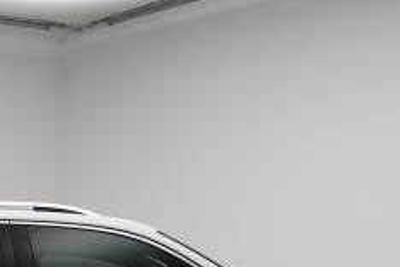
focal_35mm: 104
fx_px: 1155
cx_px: 82
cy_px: 363
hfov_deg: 19.4
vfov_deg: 12.7
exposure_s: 1/160
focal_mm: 38
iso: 1000
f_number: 4
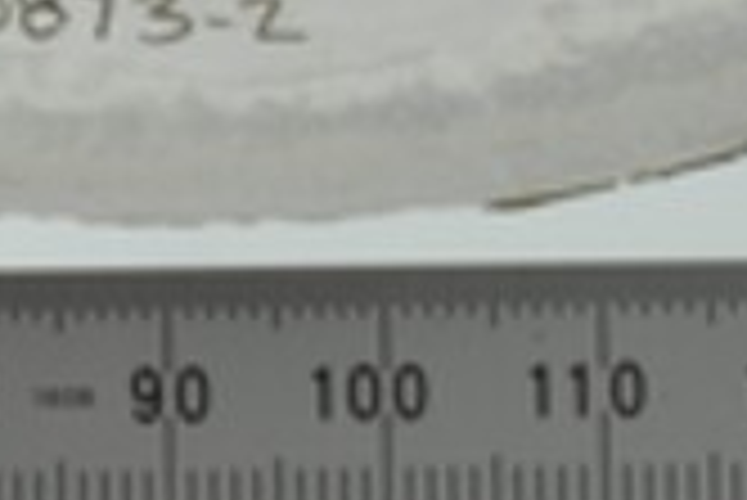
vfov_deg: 3.1
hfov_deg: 4.6
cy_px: -1155
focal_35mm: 433
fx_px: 8992
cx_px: -1058
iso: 100
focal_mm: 60
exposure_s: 1/10
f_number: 32
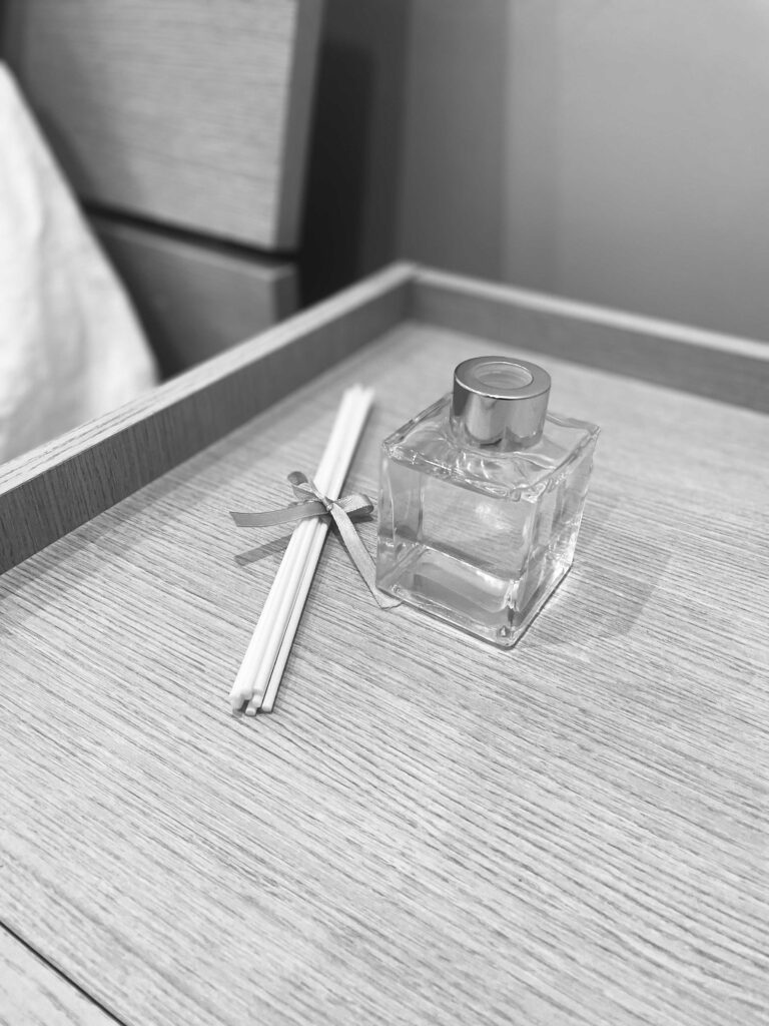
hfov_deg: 53.1
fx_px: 770
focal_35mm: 26
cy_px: 513
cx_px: 384
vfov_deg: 67.3
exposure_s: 1/70
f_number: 1.6
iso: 125
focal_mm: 4.2
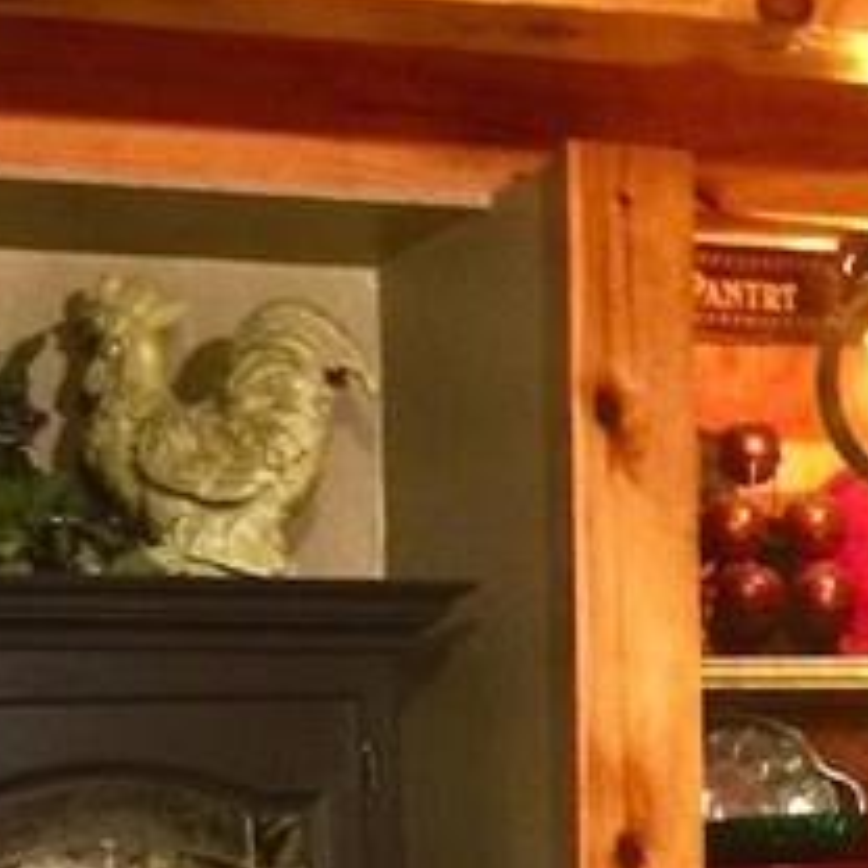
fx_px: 3575
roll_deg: +1.5
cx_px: 267
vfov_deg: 13.4
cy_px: 1118
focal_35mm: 126
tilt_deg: -1.4
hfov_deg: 13.8
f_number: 2.2
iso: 64
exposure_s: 1/4
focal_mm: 4.15
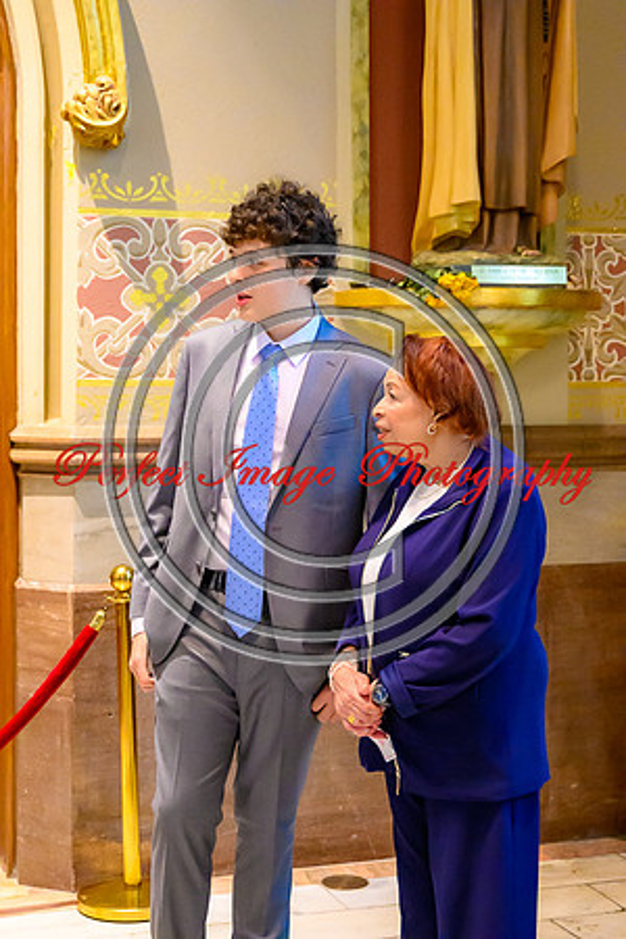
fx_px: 1669
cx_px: 313
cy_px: 470
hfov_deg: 21.2
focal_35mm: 64
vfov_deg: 31.4
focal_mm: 43
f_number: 2.8
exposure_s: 1/125
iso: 4500
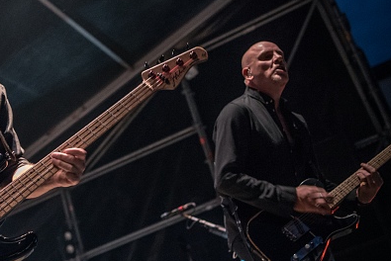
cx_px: 109
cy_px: 124
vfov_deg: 18.7
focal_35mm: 73
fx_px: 793
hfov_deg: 27.4
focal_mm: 40
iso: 4000
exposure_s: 1/80
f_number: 2.8
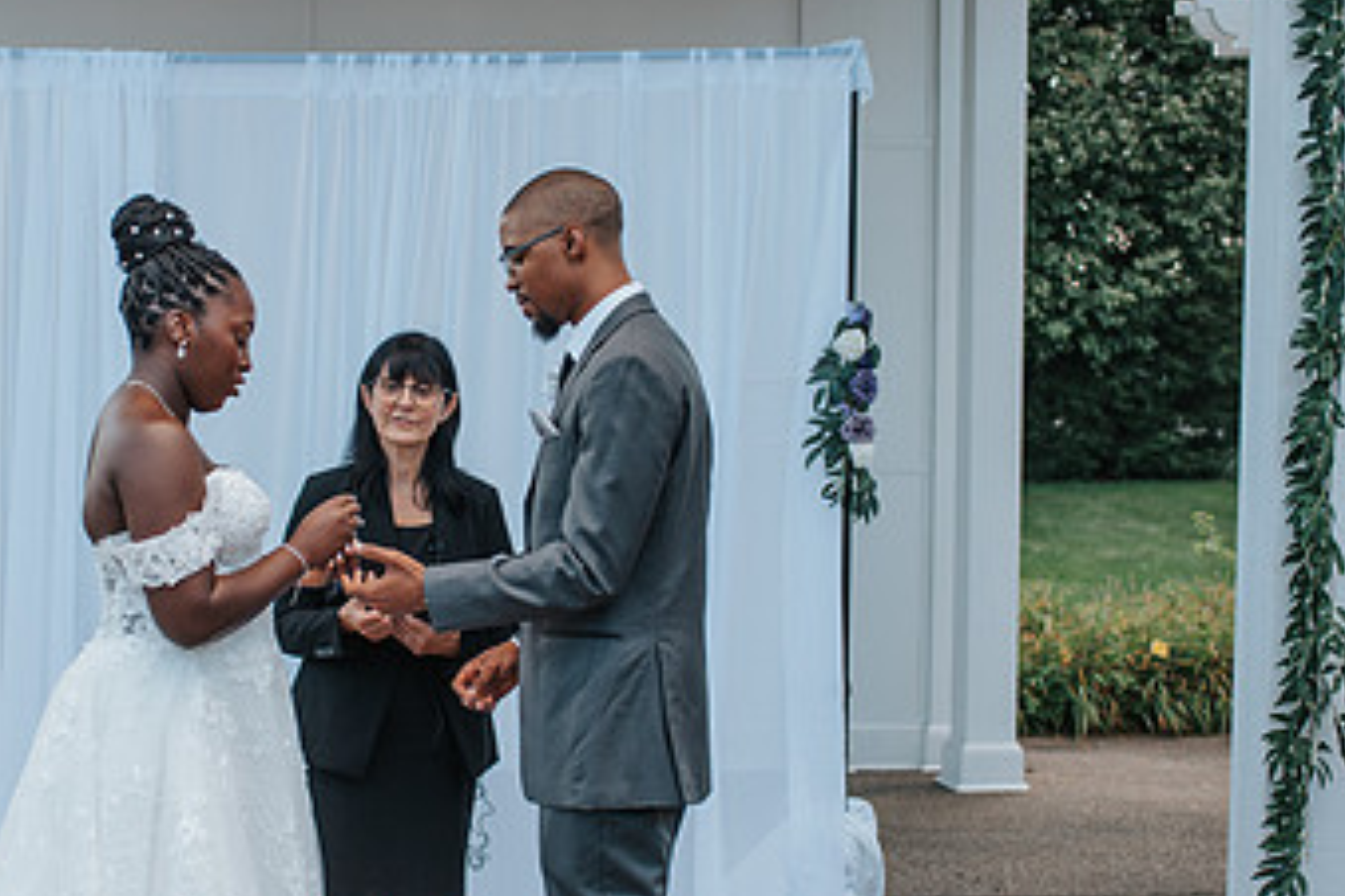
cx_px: 404
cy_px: 521
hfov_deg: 28.6
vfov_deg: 19.4
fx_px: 2615
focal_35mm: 70
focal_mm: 35
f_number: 2.8
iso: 100
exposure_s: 1/640
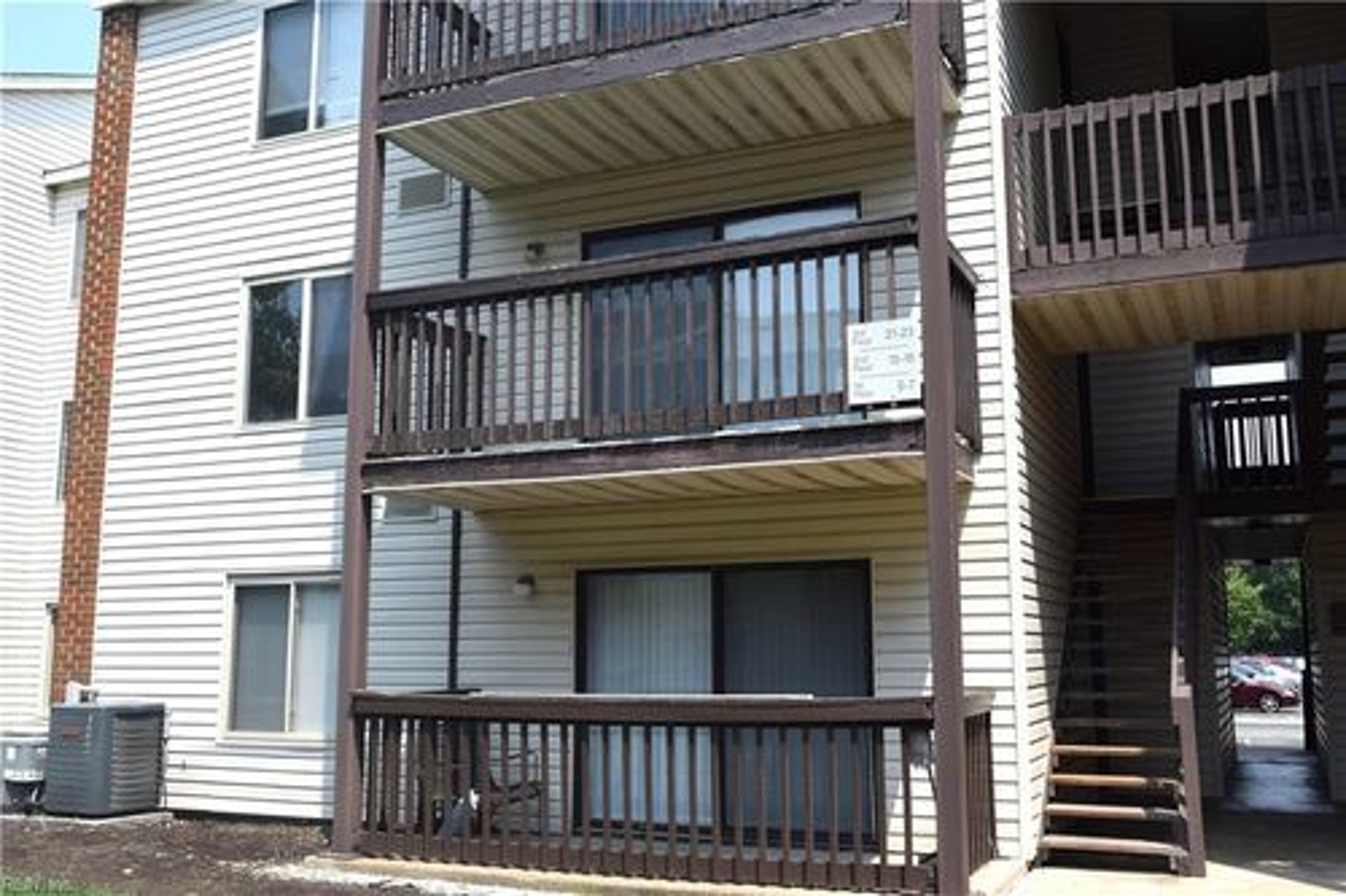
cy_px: 448
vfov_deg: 36.8
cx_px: 673
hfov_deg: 53.1
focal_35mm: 36
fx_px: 1345
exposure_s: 1/320
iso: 200
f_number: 9
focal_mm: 24
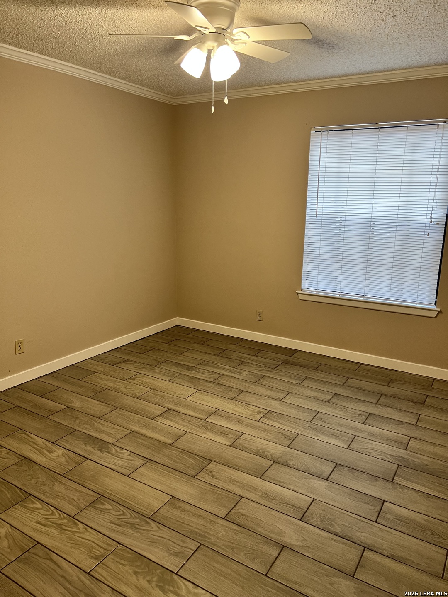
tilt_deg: -11.2
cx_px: 224
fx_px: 449
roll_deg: -0.5
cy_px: 298
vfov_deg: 67.3
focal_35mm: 26
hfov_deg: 53.1
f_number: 1.5
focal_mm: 5.7
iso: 100
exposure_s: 1/60
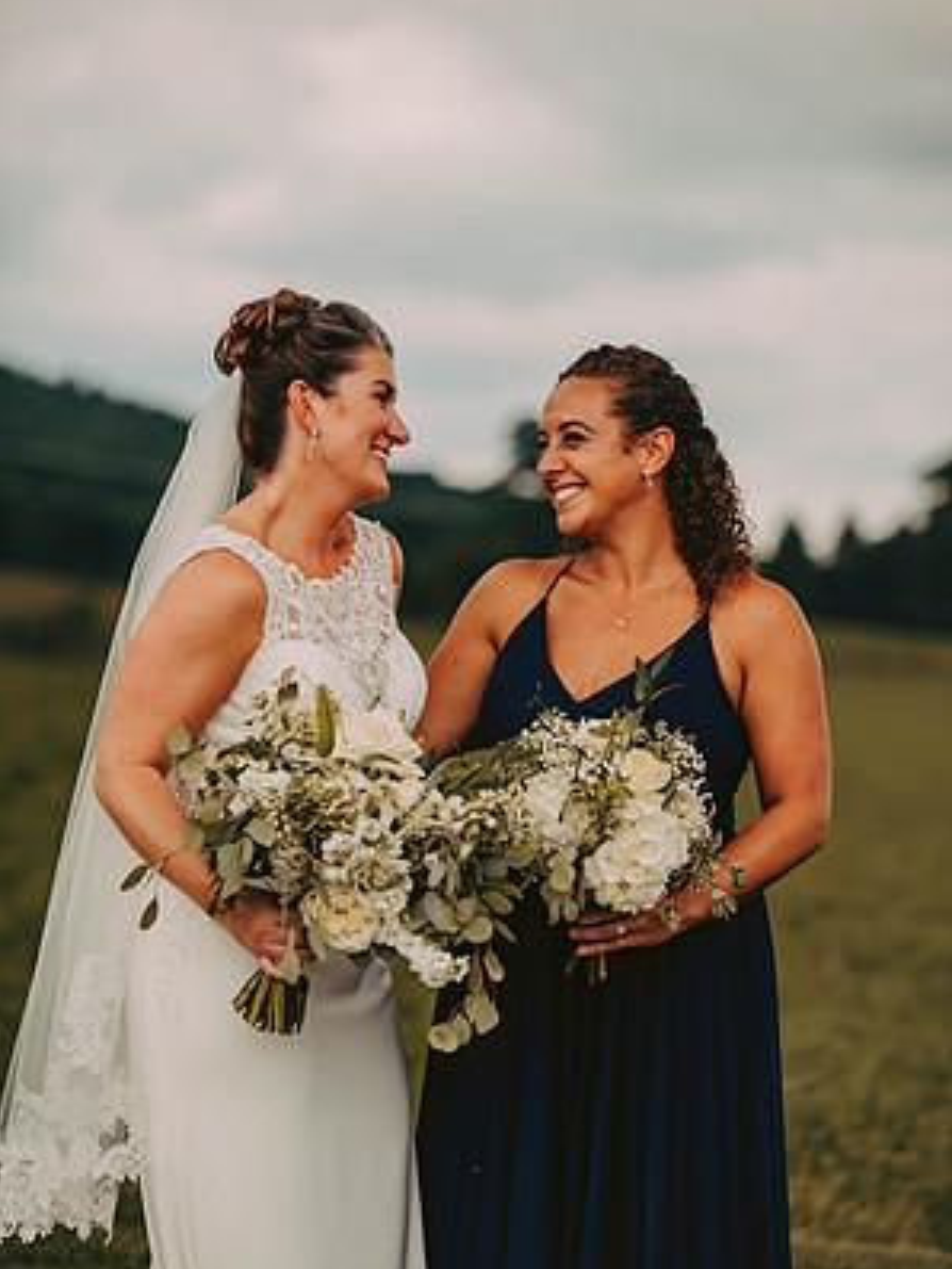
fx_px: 4874
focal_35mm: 133
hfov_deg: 11.2
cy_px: 642
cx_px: 476
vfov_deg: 14.8
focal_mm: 122
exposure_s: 1/1000
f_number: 2.8
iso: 200
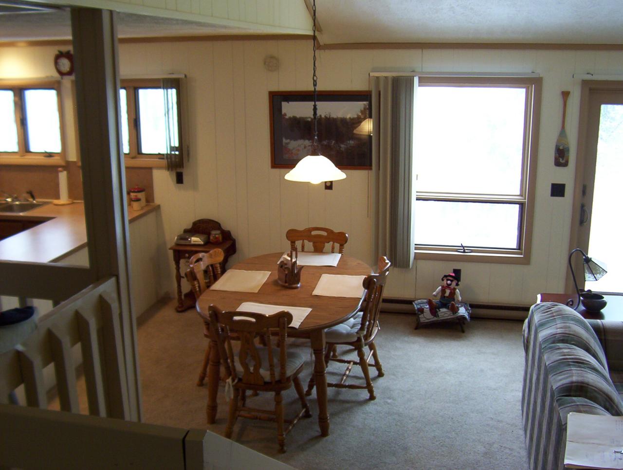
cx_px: 312
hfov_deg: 51.3
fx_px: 649
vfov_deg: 39.8
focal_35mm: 36
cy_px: 235
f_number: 2.76
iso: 100
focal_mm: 5.54
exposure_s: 1/32.1
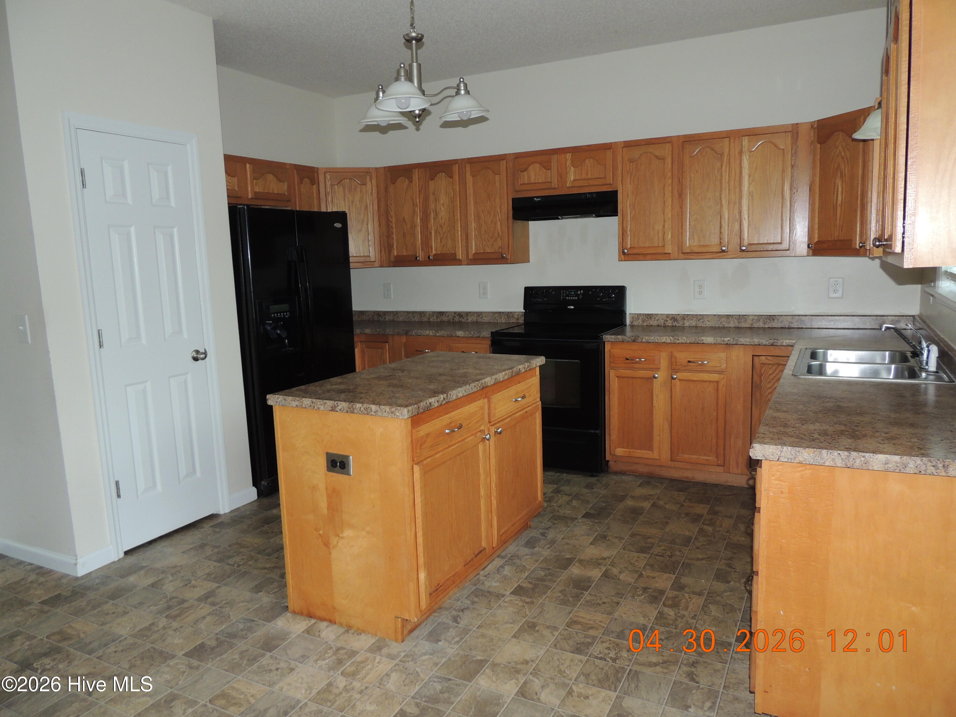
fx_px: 663
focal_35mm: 24
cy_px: 358
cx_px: 478
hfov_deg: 71.6
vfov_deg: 56.8
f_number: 3
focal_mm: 4.3
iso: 200
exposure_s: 1/30
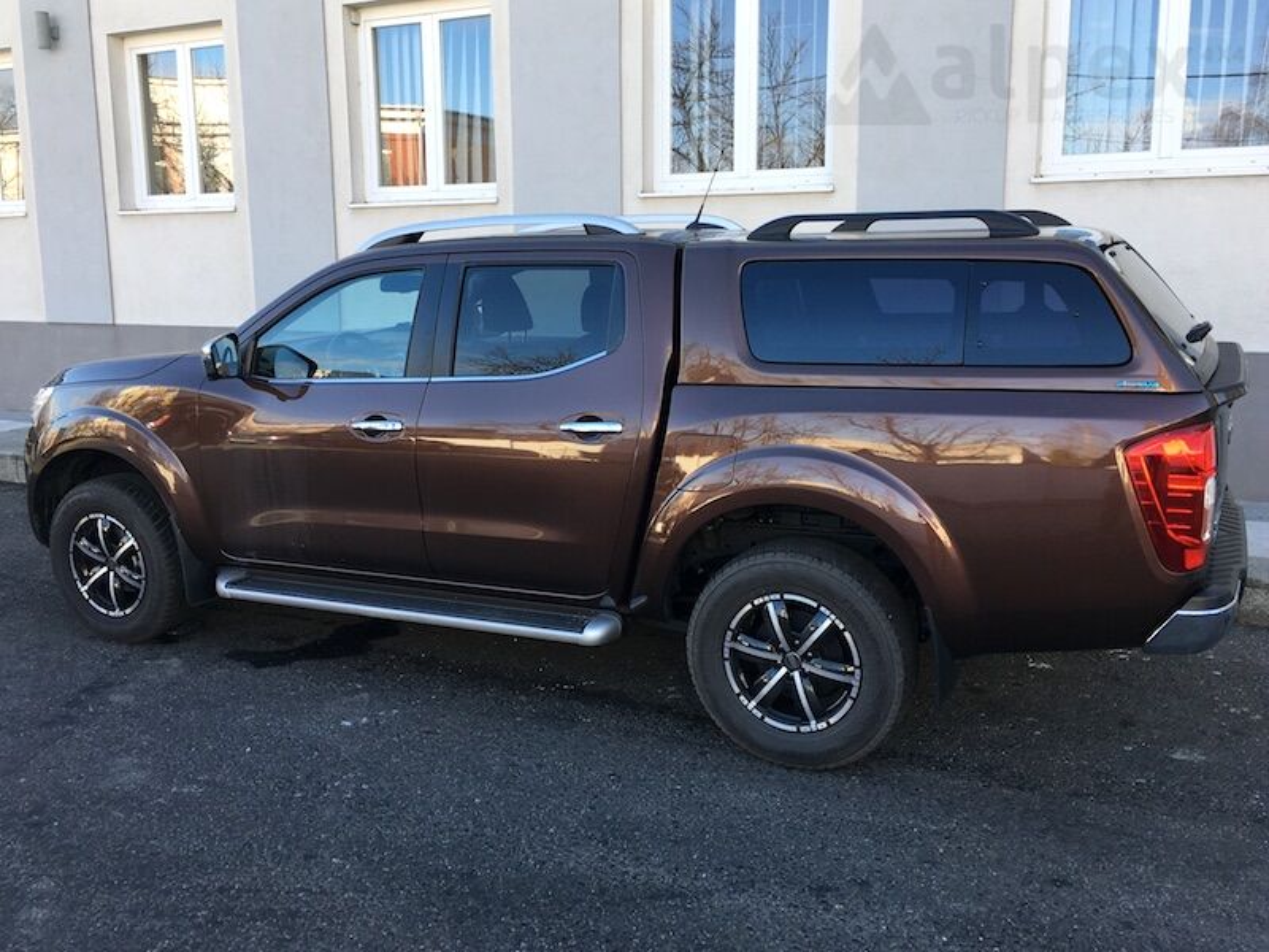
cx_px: 634
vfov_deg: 48.2
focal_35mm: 29
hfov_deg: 61.7
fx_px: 1063
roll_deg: -2.4
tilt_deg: -8.8
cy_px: 476
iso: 25
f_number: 2.2
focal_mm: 4.15
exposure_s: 1/163
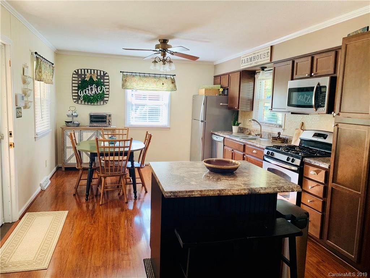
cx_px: 185
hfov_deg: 67.3
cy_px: 139
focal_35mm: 26
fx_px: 278
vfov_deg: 53.1
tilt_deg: -6.2
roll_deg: -1.7
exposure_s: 1/60
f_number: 1.8
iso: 100
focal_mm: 4.25
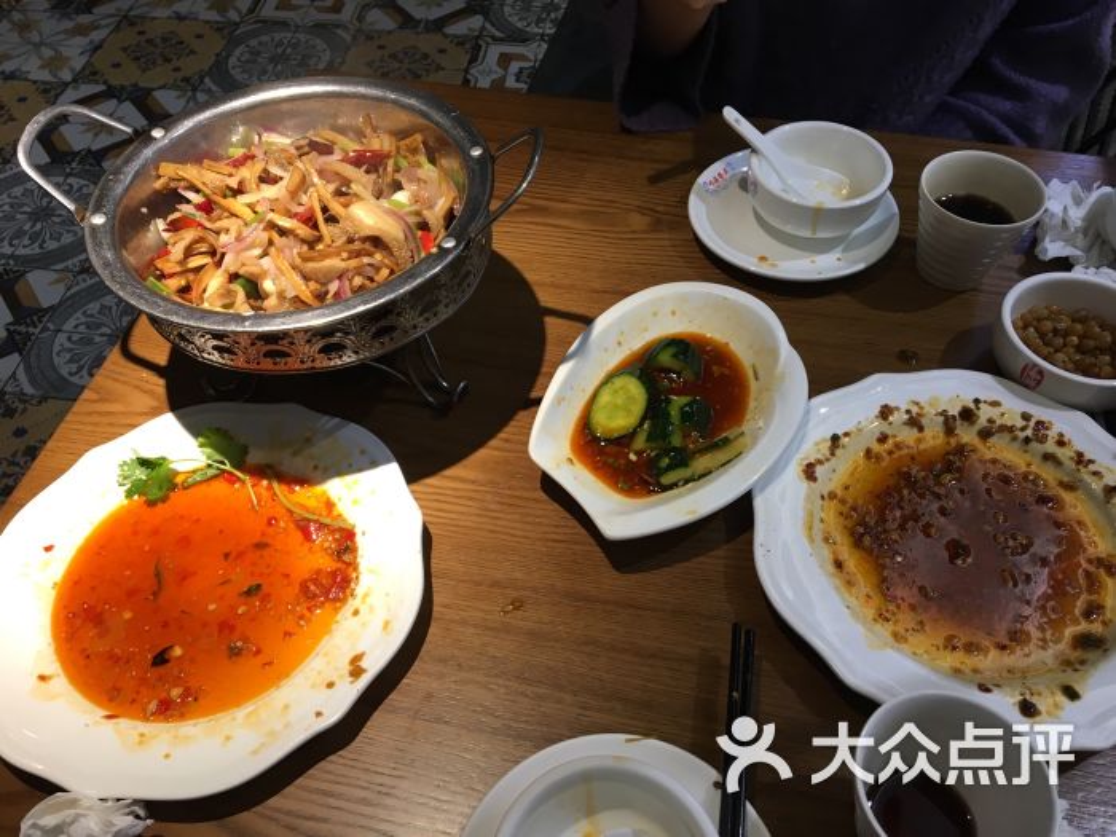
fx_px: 935
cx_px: 558
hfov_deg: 61.7
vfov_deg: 48.2
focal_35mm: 29
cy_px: 418
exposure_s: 1/33
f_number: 2.2
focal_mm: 4.15
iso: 64
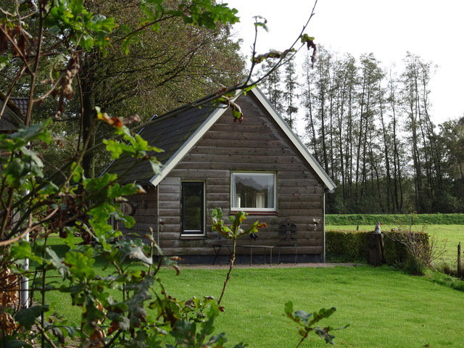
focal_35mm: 70
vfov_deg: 21.0
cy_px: 174
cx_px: 232
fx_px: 938
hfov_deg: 27.8
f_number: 5
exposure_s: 1/200
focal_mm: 12.01
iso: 80
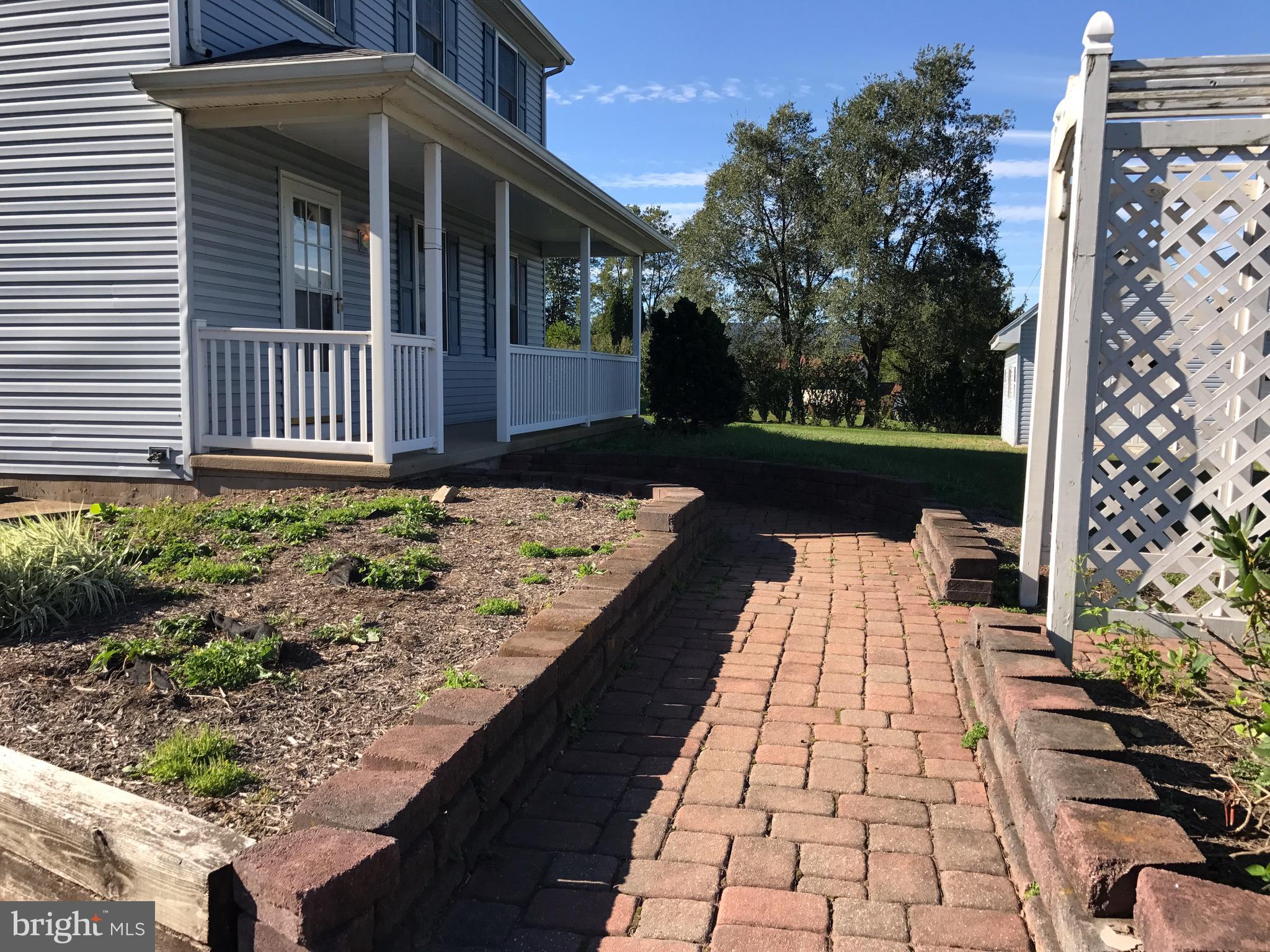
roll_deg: -0.2
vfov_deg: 49.7
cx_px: 635
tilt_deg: -5.2
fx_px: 1027
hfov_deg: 63.4
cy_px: 476
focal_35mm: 28
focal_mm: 3.99
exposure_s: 1/1330
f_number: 1.8
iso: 20
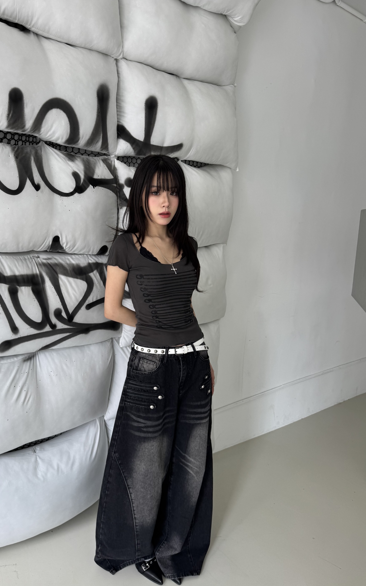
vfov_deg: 70.4
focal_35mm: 26
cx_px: 150
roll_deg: -2.4
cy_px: 289
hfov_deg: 47.4
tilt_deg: -6.3
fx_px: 415
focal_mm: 6.76
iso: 80
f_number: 1.78
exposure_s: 1/121
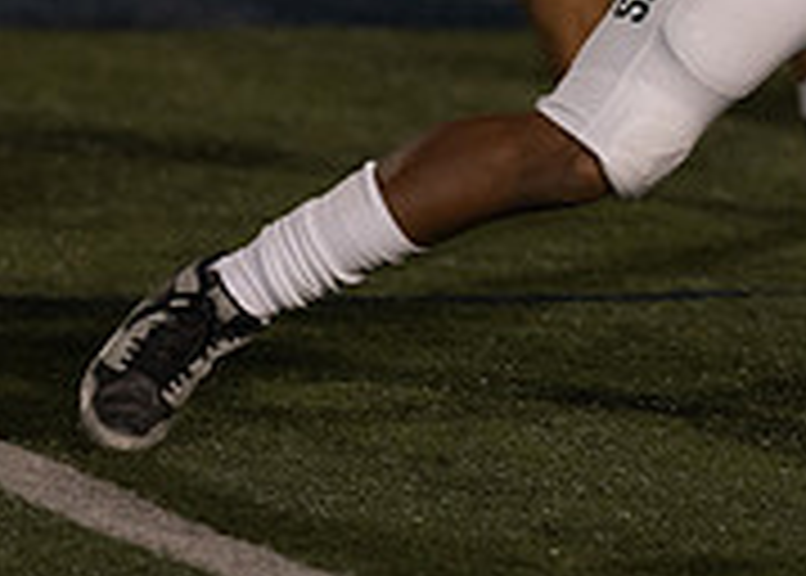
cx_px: 931
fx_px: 14679
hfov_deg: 3.1
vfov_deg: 2.2
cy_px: -103
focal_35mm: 641
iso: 1000
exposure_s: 1/1000
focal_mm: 154
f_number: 2.8
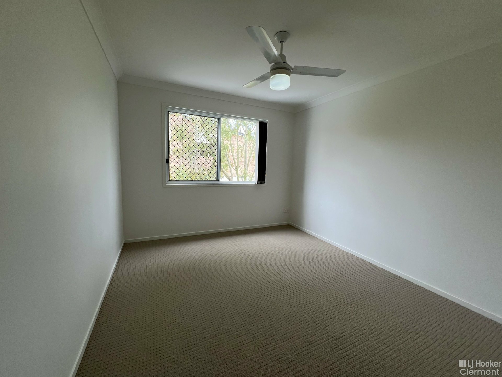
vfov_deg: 89.9
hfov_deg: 106.2
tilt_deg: -6.8
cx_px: 251
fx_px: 189
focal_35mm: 13
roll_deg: -1.7
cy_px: 188
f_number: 1.8
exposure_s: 1/99
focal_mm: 1.57
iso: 32
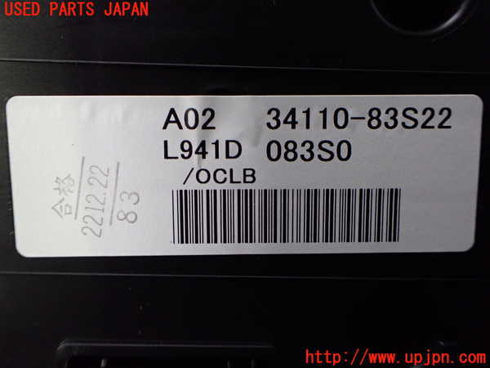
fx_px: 425
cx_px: 245
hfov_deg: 60.0
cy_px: 184
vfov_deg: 46.8
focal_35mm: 30
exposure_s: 1/125
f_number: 2.3
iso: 800
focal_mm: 5.4
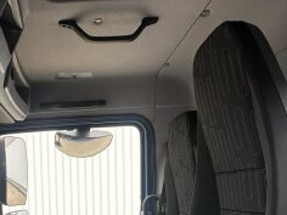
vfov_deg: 34.1
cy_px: 220
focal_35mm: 38
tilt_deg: -6.0
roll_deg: +0.9
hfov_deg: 48.7
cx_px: 117
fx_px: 315
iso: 40
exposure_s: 1/155
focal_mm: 2.22
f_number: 2.2
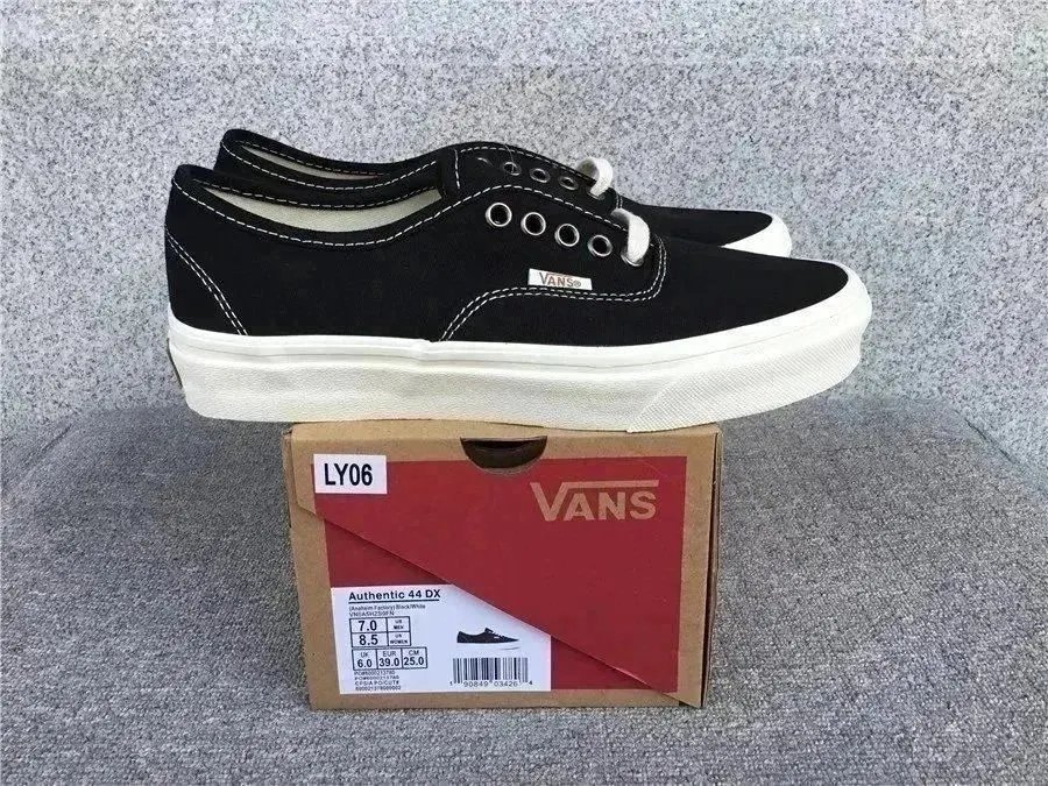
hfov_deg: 58.4
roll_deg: +0.9
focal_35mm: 31
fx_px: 939
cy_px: 393
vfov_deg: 45.4
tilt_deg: -21.5
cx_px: 524
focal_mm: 3.3
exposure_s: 1/323
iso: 25
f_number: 2.4
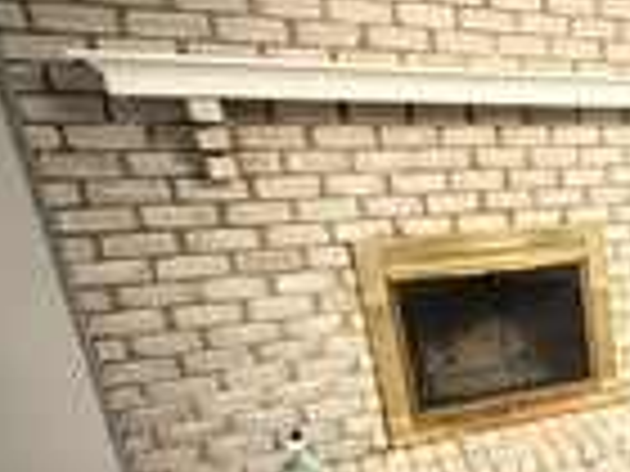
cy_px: 369
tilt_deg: -19.4
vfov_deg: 35.0
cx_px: 788
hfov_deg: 35.0
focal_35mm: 40
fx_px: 728
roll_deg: +0.3
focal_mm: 2.22
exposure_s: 1/20
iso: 2500
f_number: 2.2
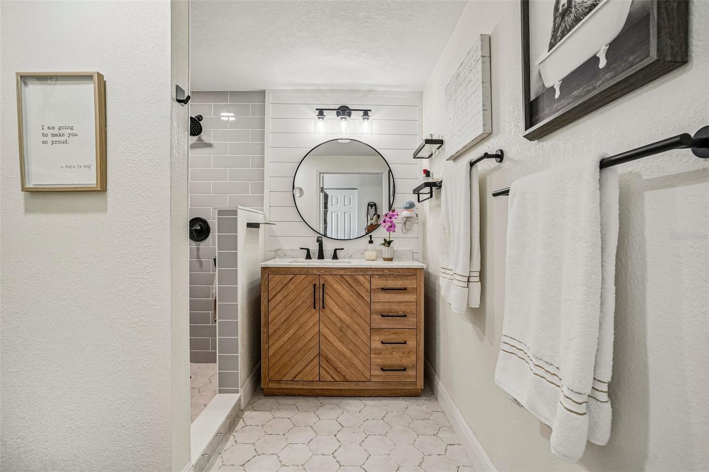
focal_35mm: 15
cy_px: 236
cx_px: 354
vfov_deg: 77.3
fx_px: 295
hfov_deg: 100.4
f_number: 8
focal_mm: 10
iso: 500
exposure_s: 1/30
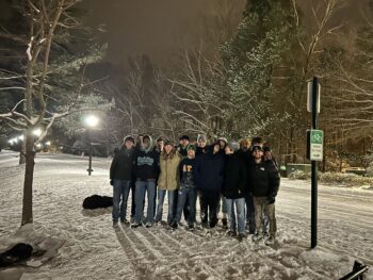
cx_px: 186
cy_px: 140
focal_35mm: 26
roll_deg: -1.5
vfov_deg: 53.1
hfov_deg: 67.3
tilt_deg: +4.7
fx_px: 280
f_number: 1.5
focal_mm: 5.7
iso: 1600
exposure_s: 1/15
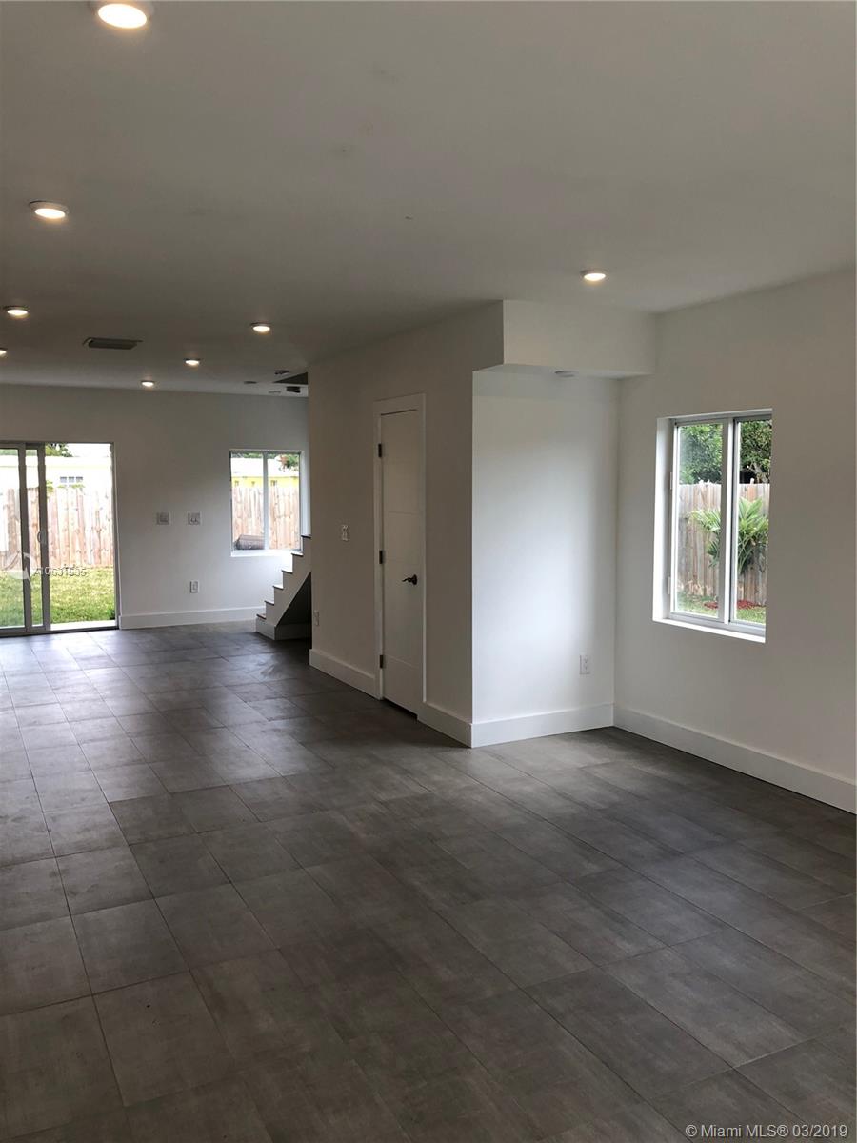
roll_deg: +0.1
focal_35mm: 28
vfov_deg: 63.4
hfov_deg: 49.7
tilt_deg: -3.4
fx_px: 924
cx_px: 428
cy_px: 572
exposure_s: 1/130
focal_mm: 4
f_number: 1.8
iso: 20
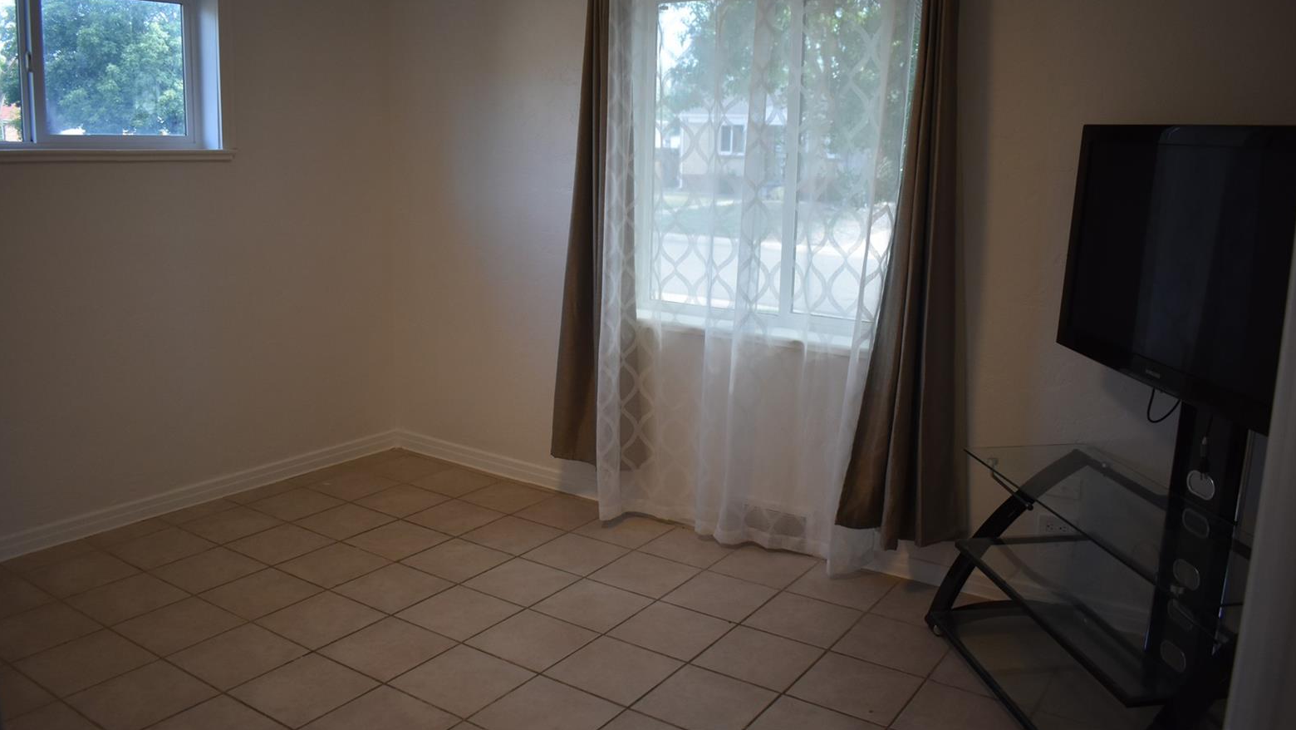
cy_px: 330
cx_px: 635
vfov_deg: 40.2
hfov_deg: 66.1
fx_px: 997
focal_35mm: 29
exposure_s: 1/250
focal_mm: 18
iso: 640
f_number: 3.5
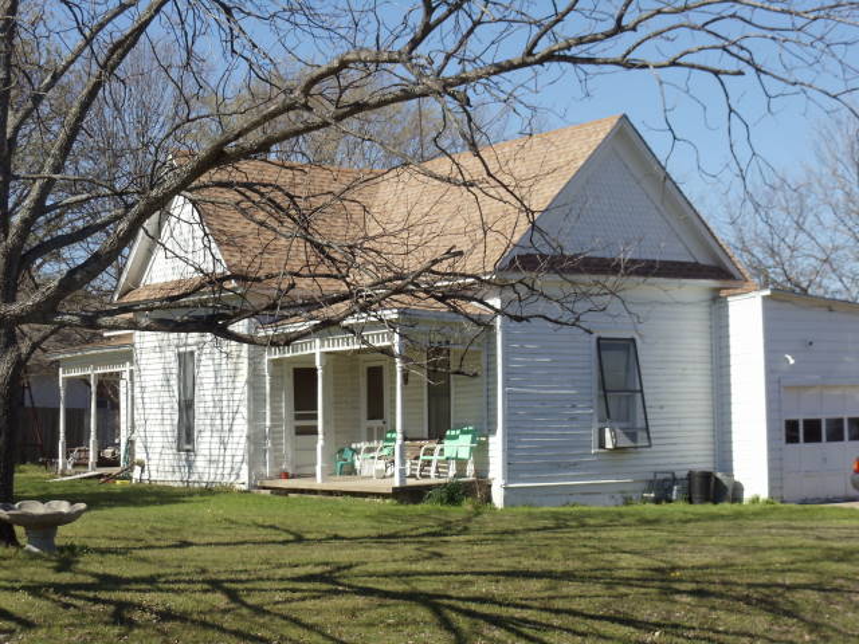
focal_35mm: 91
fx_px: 2258
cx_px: 430
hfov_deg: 21.5
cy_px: 322
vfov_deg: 16.2
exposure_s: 1/200
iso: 100
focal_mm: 12.35
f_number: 9.3
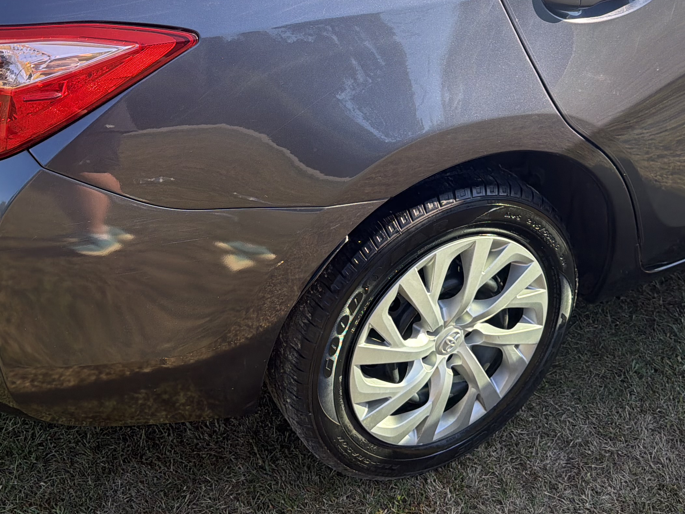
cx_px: 281
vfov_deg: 30.5
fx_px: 910
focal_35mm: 46
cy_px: 79
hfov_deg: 41.1
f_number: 1.78
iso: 80
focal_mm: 6.76
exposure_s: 1/822
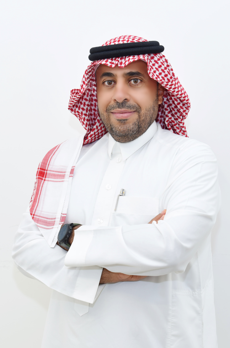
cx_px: 115
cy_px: 174
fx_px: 424
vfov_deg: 44.6
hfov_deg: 30.4
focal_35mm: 44
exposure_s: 1/40
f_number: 5
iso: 250
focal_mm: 44
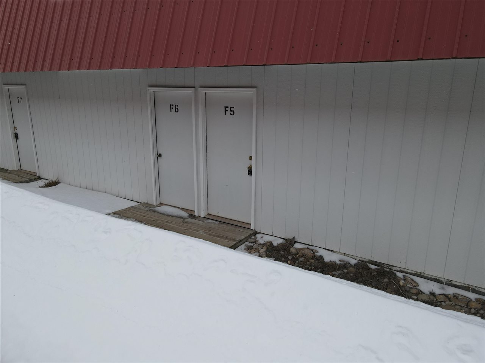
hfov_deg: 71.6
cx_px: 242
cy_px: 182
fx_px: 336
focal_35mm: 24
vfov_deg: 56.8
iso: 110
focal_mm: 4.5
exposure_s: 1/500
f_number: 2.8
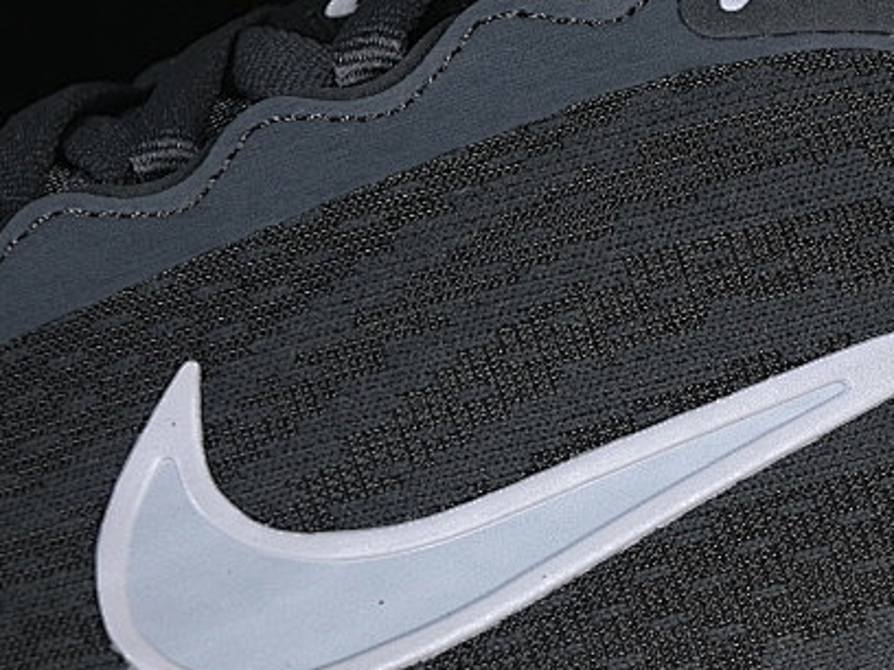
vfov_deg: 7.8
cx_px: 780
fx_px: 4933
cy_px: 615
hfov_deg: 10.3
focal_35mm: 191
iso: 160
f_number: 6.3
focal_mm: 50
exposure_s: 1/50
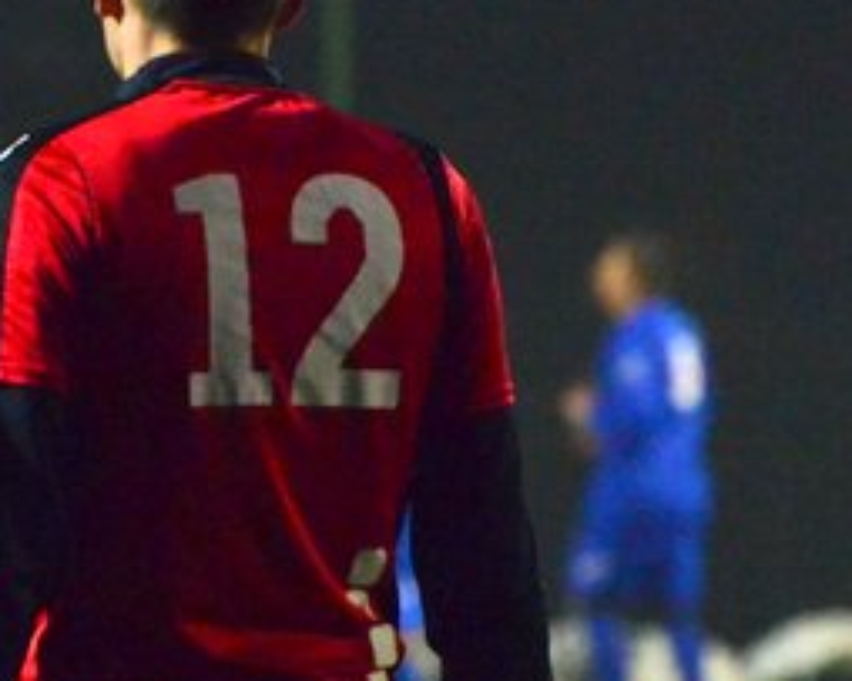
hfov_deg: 1.8
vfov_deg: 1.5
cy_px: 490
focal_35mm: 1064
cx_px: 208
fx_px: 26819
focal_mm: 240
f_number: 5.6
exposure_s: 1/250
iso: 5000
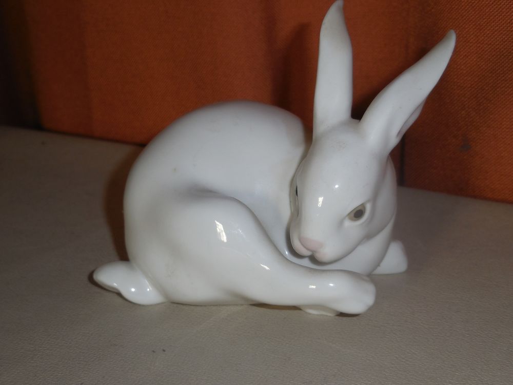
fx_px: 904
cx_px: 256
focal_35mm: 61
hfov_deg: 31.7
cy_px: 192
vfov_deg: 24.0
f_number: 4.5
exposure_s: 1/60
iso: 125
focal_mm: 11
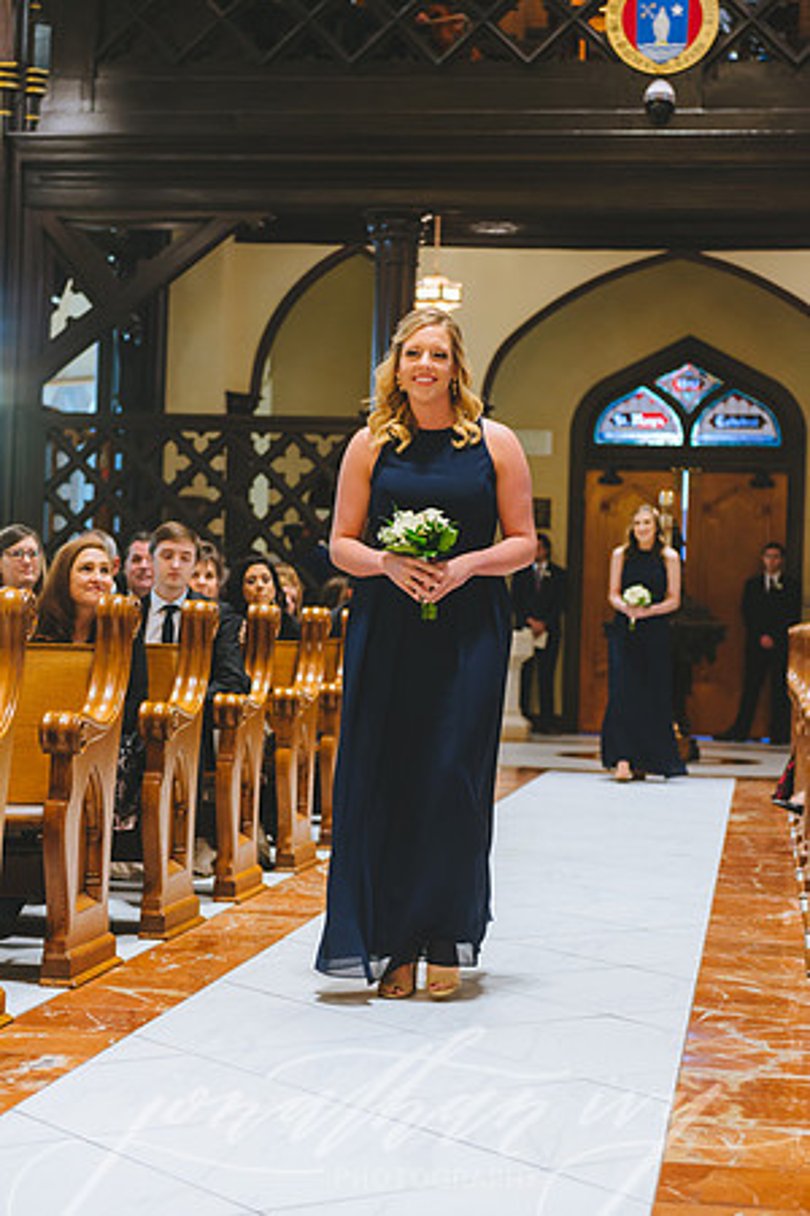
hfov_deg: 19.5
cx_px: 405
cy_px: 608
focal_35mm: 70
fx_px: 2362
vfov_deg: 28.8
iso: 2500
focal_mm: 70
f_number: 3.5
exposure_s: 1/125
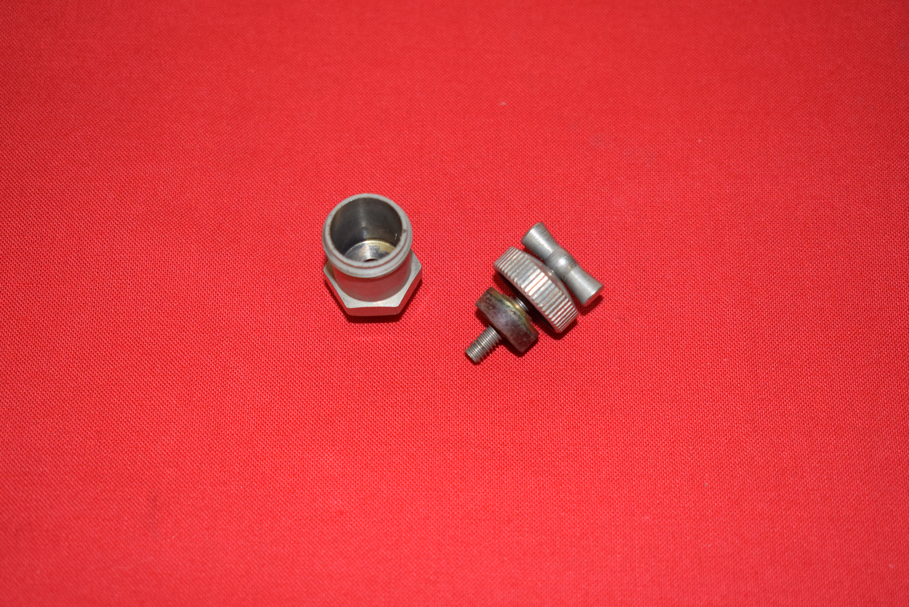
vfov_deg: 20.2
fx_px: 1705
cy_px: 304
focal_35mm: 68
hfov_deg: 29.9
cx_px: 454
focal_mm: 45
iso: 1250
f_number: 5
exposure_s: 1/200
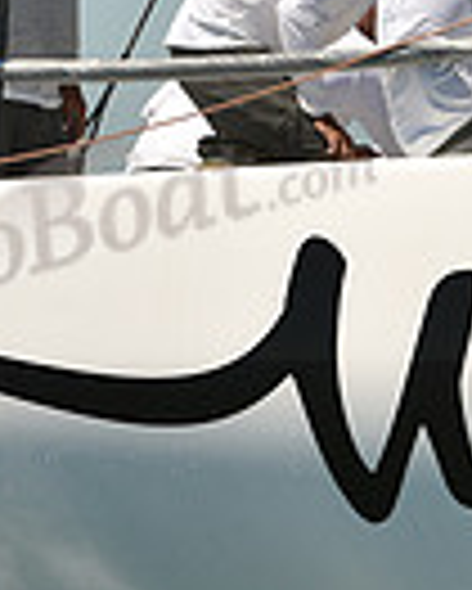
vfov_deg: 1.9
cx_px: 611
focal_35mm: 1042
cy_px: 403
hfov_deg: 1.5
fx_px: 18174
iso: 250
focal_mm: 250
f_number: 7.1
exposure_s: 1/1250
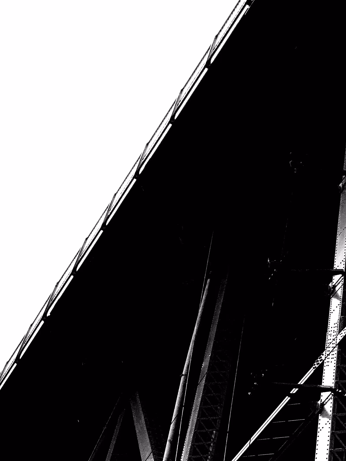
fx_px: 1320
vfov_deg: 19.6
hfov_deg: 14.8
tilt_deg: +53.7
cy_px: 390
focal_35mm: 99
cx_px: 43
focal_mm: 6
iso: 16
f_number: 2.4
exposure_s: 1/2994
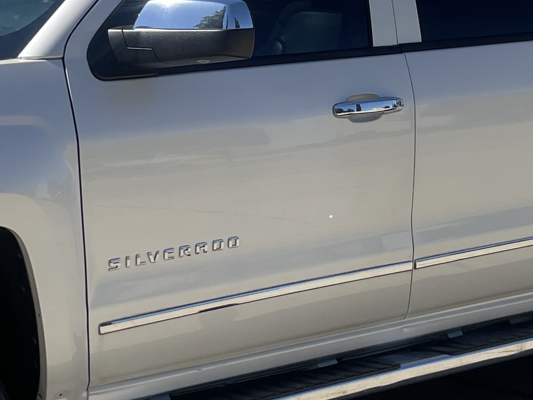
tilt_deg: -7.9
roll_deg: -0.6
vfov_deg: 14.7
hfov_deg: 19.6
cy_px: 113
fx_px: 1540
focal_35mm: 100
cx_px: 234
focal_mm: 4.2
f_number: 1.6
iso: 50
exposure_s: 1/4464
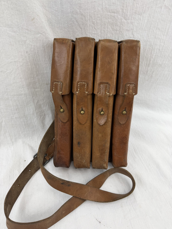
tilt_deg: -44.4
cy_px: 114
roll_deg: -2.0
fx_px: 159
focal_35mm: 24
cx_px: 86
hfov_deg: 56.8
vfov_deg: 71.6
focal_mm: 6.76
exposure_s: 1/121
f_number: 1.78
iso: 50
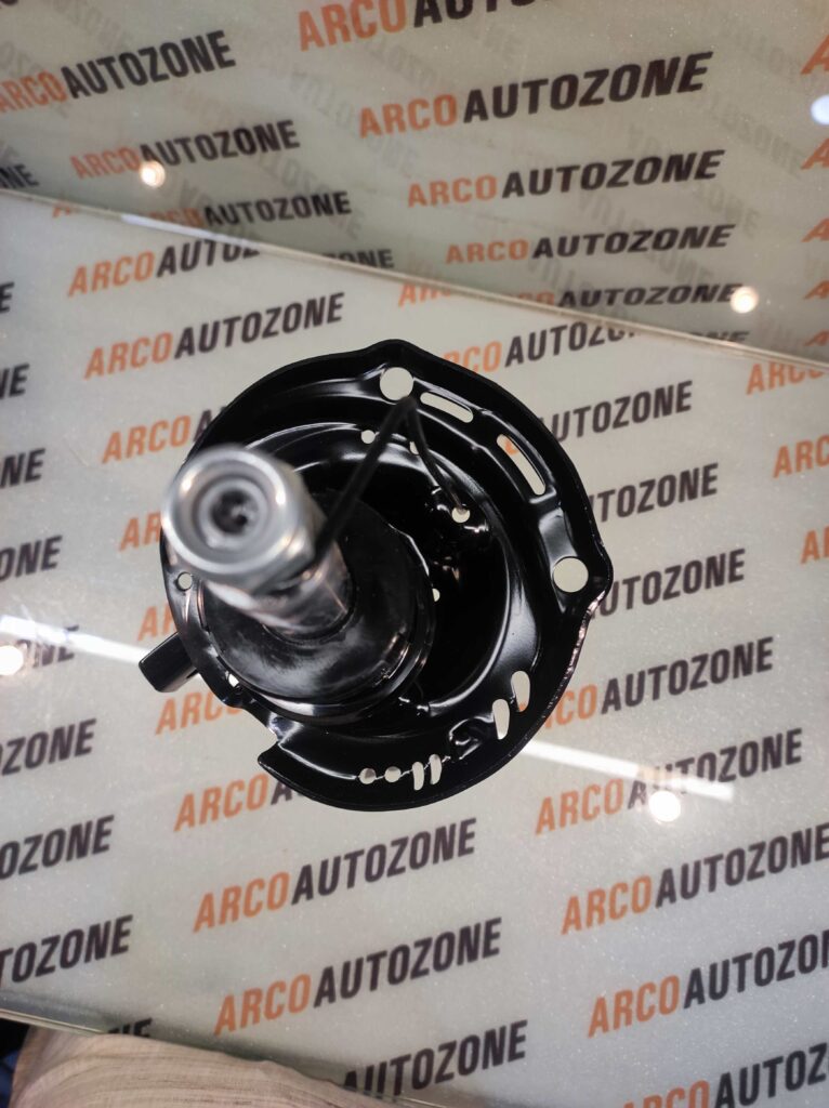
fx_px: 544
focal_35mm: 17
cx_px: 414
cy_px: 554
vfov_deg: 91.1
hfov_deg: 74.6
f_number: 1.79
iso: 170
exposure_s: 1/50
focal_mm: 4.74
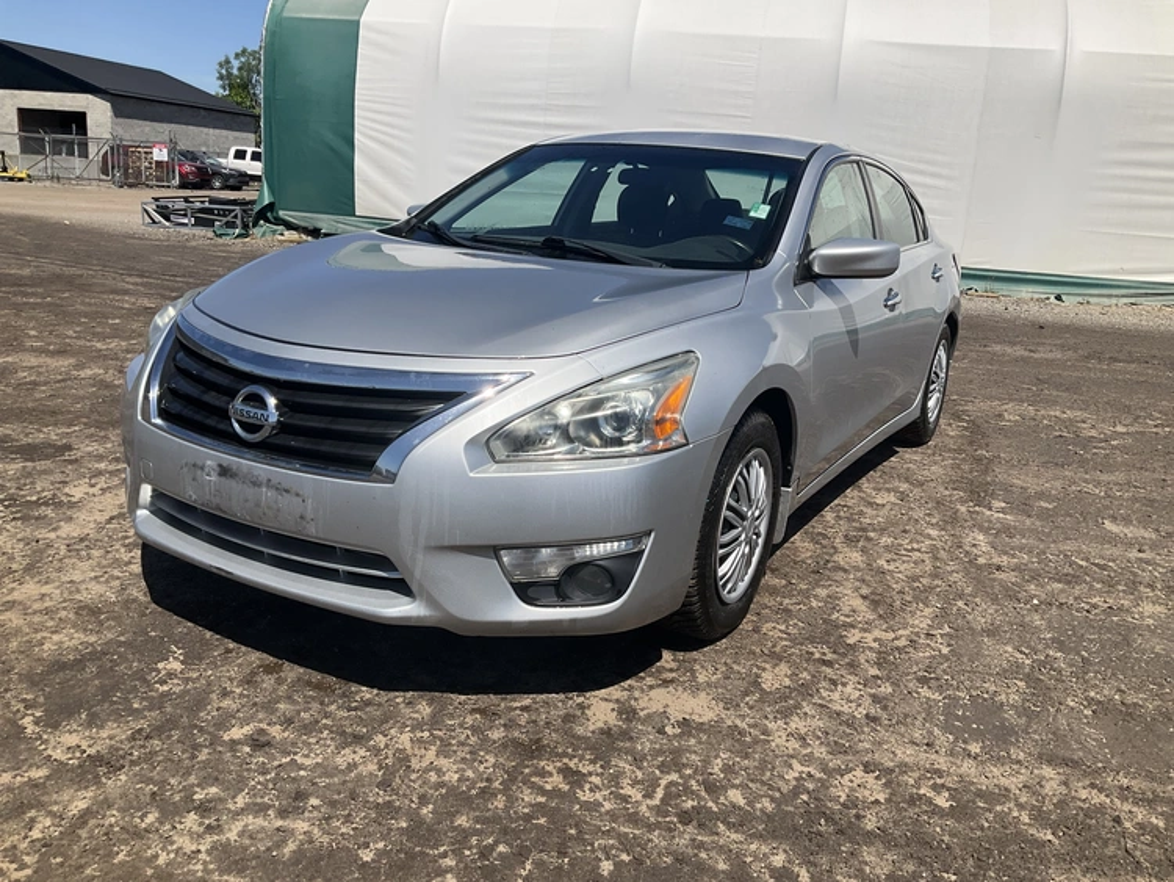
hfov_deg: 61.6
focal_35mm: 29
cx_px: 587
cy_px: 441
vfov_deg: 48.3
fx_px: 984
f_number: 1.8
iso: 25
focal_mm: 3
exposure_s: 1/3125
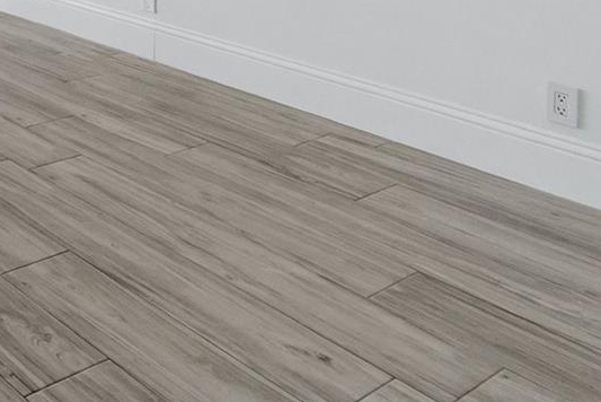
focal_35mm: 50
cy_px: -190
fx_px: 827
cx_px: -151
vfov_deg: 22.6
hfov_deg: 31.9
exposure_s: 1/25
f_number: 13
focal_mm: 16.5
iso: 640
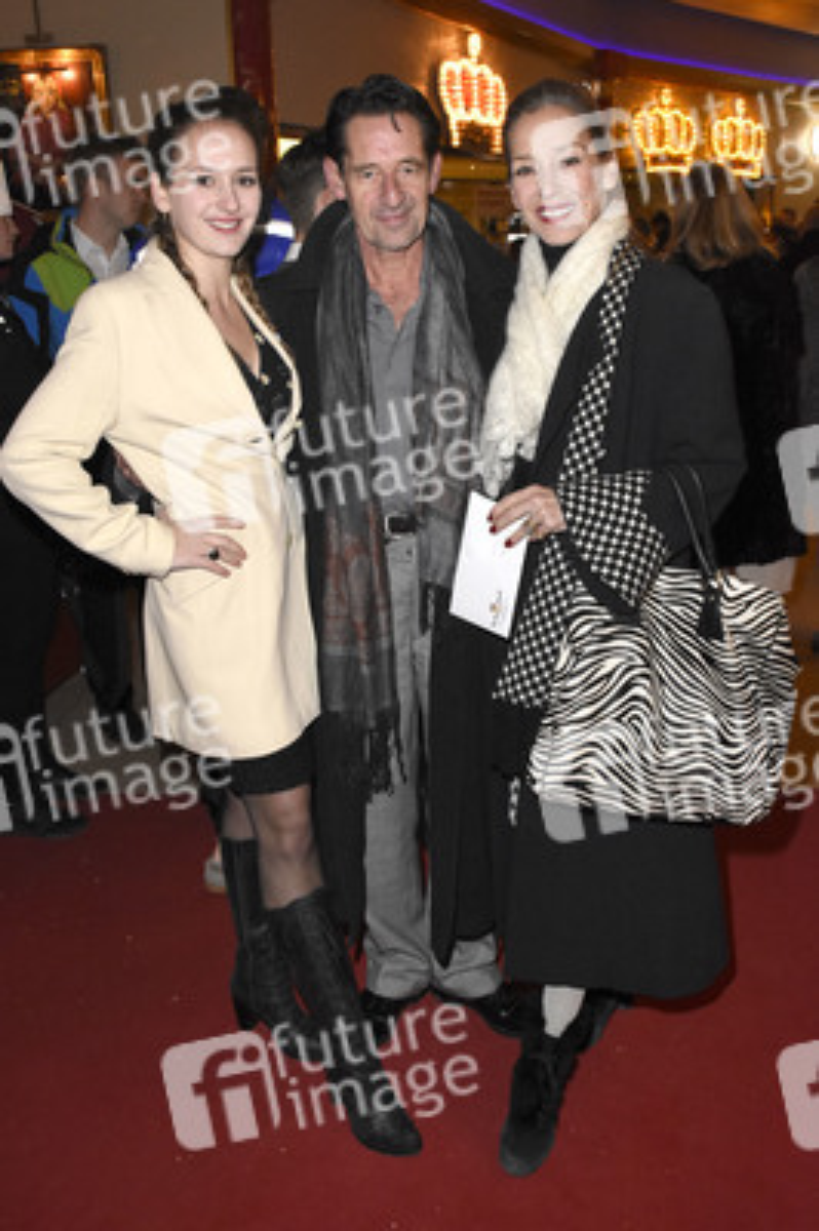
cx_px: 410
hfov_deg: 38.3
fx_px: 1179
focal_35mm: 34
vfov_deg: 55.1
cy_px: 616
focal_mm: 23
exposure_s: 1/125
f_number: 6.3
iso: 2500
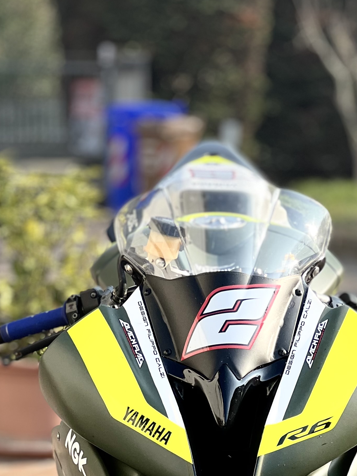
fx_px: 2337
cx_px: 216
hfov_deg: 8.7
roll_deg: -0.3
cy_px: 502
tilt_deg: -9.4
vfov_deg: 11.5
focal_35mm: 170
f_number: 2.8
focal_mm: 9
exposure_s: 1/156
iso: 25
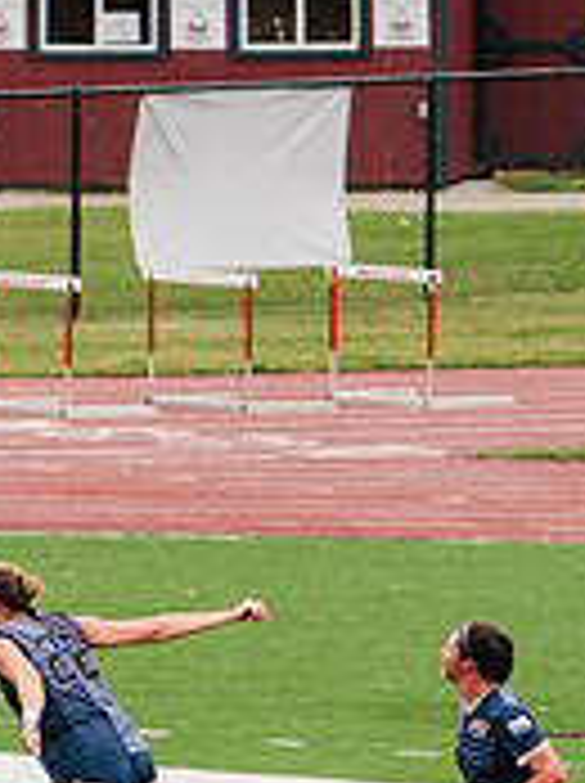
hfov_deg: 1.8
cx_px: -122
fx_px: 18816
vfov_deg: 2.4
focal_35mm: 833
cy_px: 889
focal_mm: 200
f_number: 5.6
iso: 500
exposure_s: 1/1600
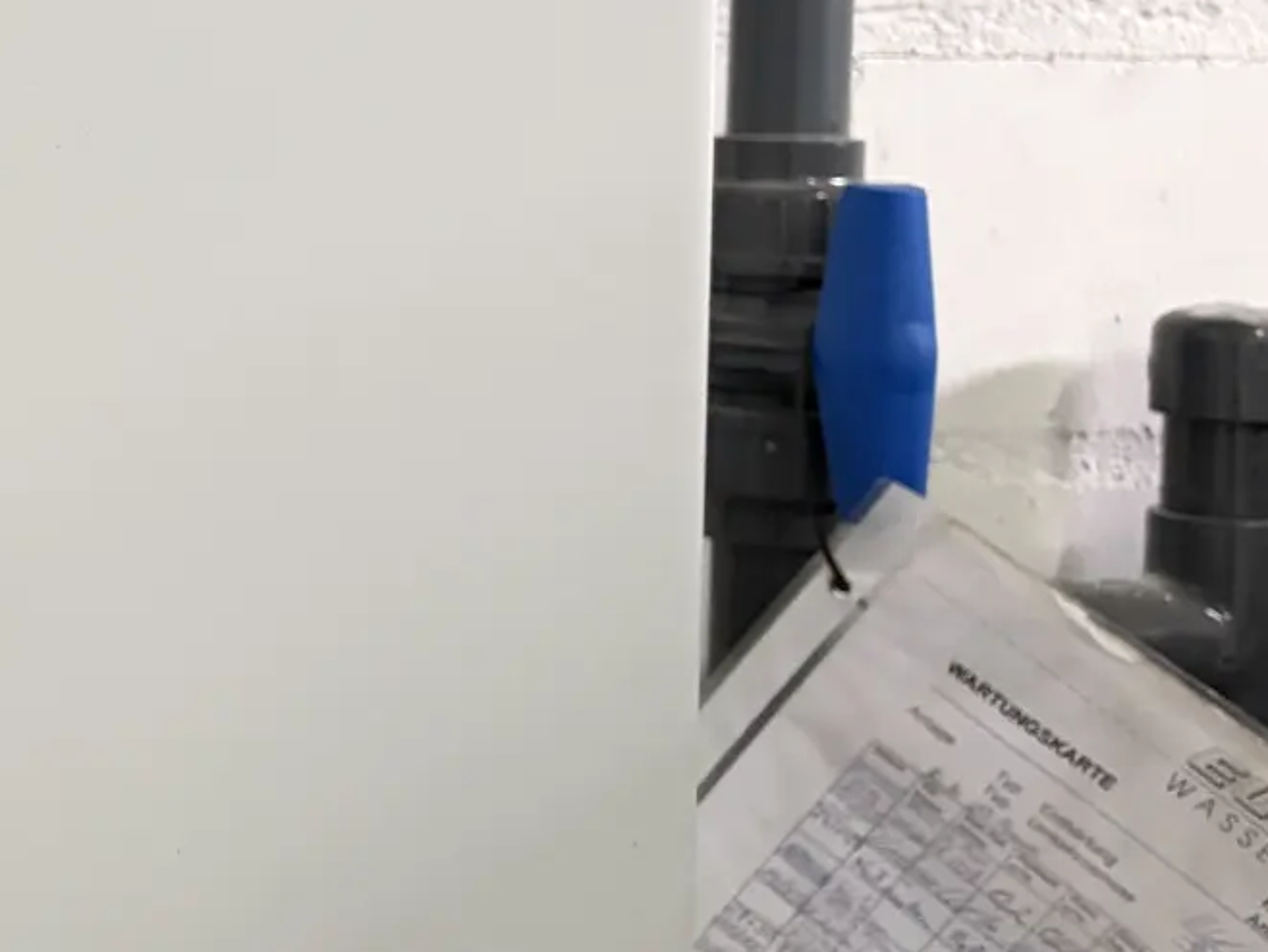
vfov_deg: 19.1
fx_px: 2784
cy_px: 151
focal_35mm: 76
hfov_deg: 21.9
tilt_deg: -2.1
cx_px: -558
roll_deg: -0.5
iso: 400
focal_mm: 5.96
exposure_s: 1/50
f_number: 1.6
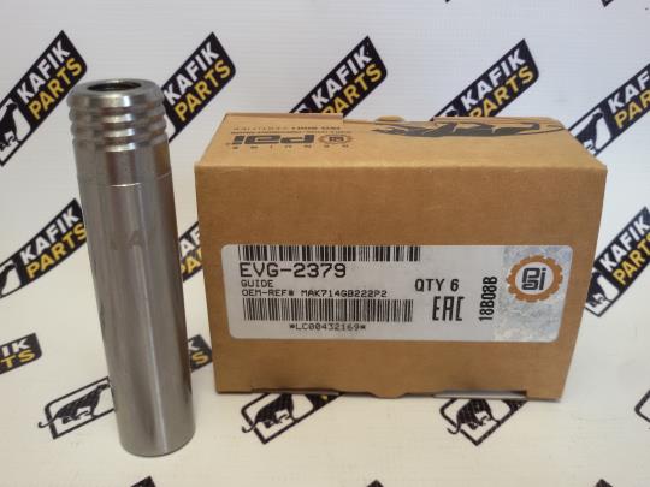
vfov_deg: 45.4
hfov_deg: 58.4
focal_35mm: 31
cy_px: 244
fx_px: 582
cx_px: 325
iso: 40
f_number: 2.4
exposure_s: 1/33
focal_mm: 2.93
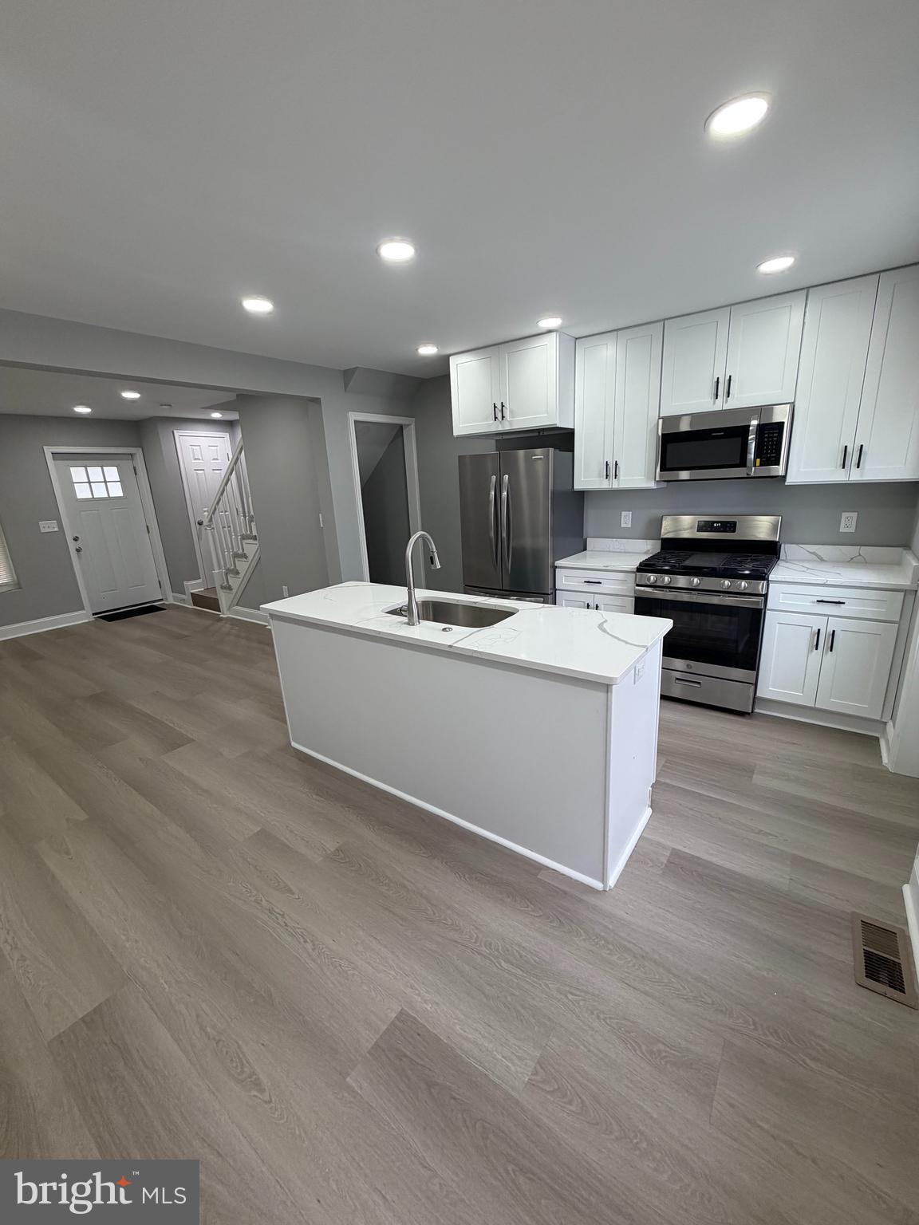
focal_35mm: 14
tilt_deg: -14.0
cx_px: 460
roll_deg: +3.7
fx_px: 496
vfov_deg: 102.1
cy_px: 612
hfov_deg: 85.7
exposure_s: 1/121
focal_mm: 2.22
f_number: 2.2
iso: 125
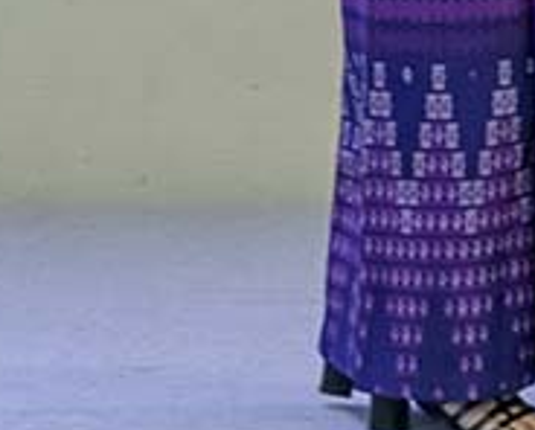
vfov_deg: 4.5
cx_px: 840
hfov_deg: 5.6
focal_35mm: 342
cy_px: -389
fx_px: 5427
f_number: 4.5
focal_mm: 70
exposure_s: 1/200
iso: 3600
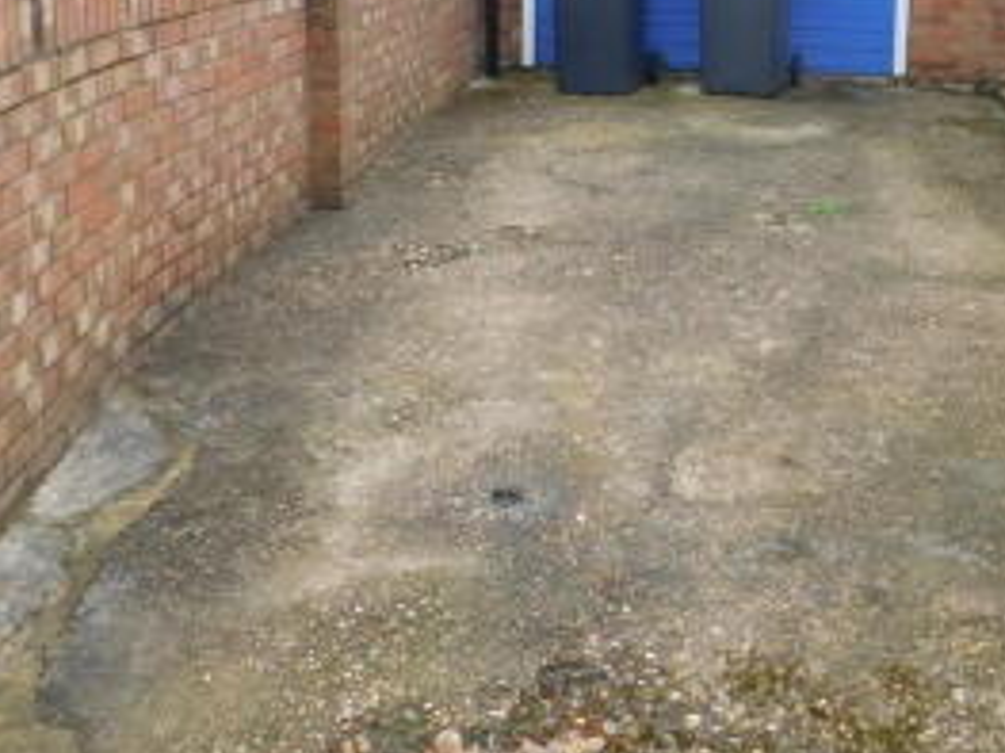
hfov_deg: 36.7
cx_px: 743
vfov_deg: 27.7
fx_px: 1480
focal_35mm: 51
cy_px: 101
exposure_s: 1/100
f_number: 3
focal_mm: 4
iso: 125
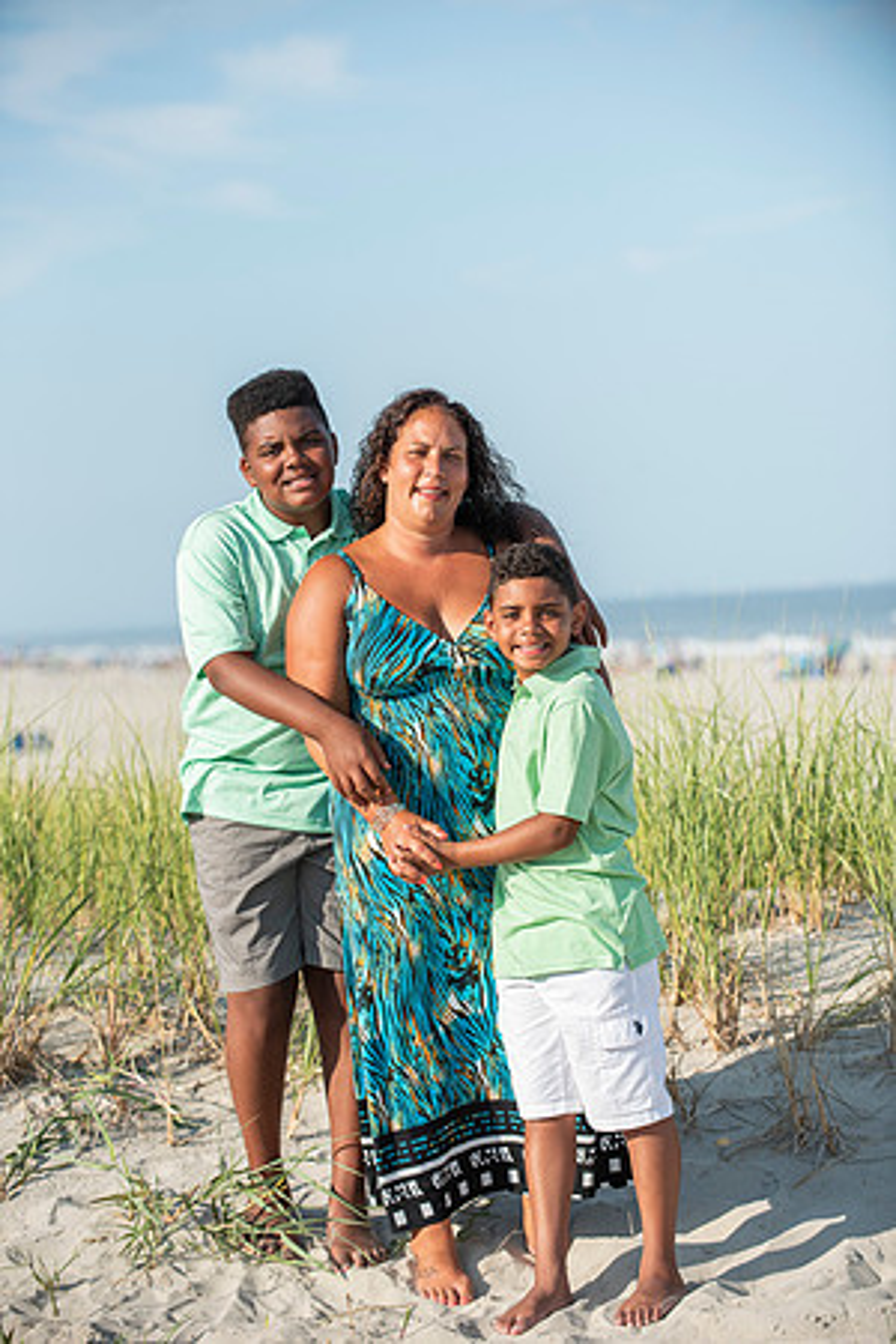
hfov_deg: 12.5
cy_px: 672
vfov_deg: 18.6
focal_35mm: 110
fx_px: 4106
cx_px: 448
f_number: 4
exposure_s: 1/2500
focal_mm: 110
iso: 250
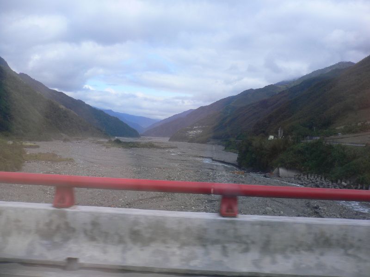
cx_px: 185
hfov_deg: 52.6
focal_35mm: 35
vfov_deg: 40.7
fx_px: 374
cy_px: 138
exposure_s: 1/200
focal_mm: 5.8
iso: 80
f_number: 2.8
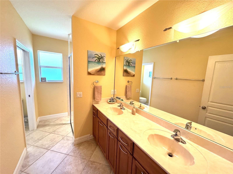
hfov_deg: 102.1
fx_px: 94
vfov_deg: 85.7
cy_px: 87
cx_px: 116
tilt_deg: -7.0
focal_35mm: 14
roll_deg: -1.4
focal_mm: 2.22
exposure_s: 1/120
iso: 250
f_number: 2.2
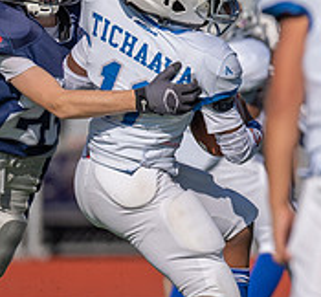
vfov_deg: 1.8
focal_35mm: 932
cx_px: 158
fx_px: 9422
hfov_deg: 2.0
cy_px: 198
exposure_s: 1/4000
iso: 160
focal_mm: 200
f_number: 3.2
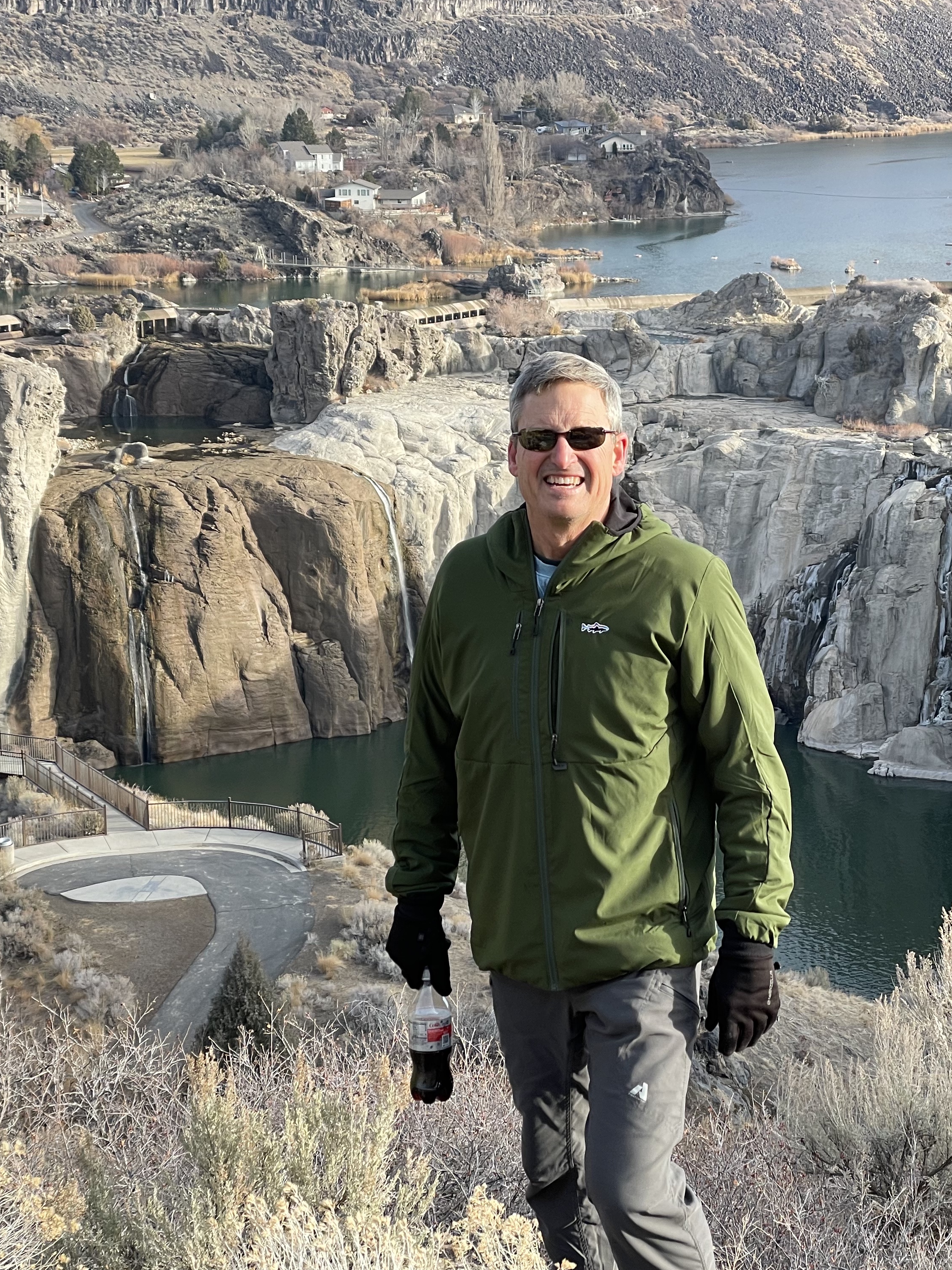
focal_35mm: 70
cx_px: 670
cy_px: 633
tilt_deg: -11.7
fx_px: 2567
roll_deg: -0.3
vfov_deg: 27.8
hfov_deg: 20.9
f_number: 2
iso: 25
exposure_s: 1/470
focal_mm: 6
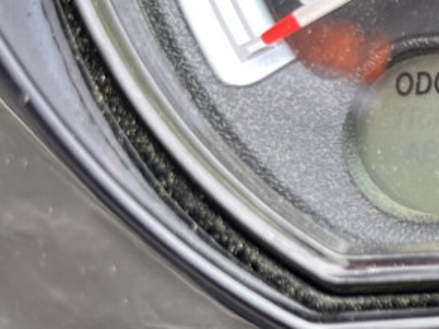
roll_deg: -17.4
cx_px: 674
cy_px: 249
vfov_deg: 15.5
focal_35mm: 95
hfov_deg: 18.2
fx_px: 1205
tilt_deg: -25.5
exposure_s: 1/122
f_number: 1.6
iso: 50
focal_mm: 5.1
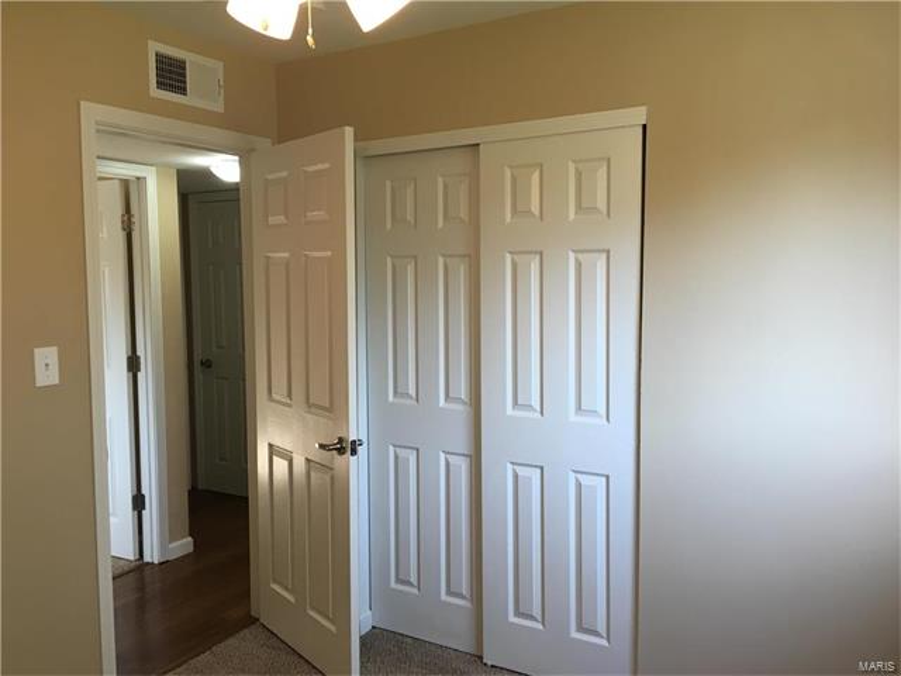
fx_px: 755
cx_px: 450
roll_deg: +0.1
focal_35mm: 29
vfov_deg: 48.2
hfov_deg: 61.7
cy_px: 338
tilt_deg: -5.1
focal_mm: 4.15
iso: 32
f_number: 2.2
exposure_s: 1/40
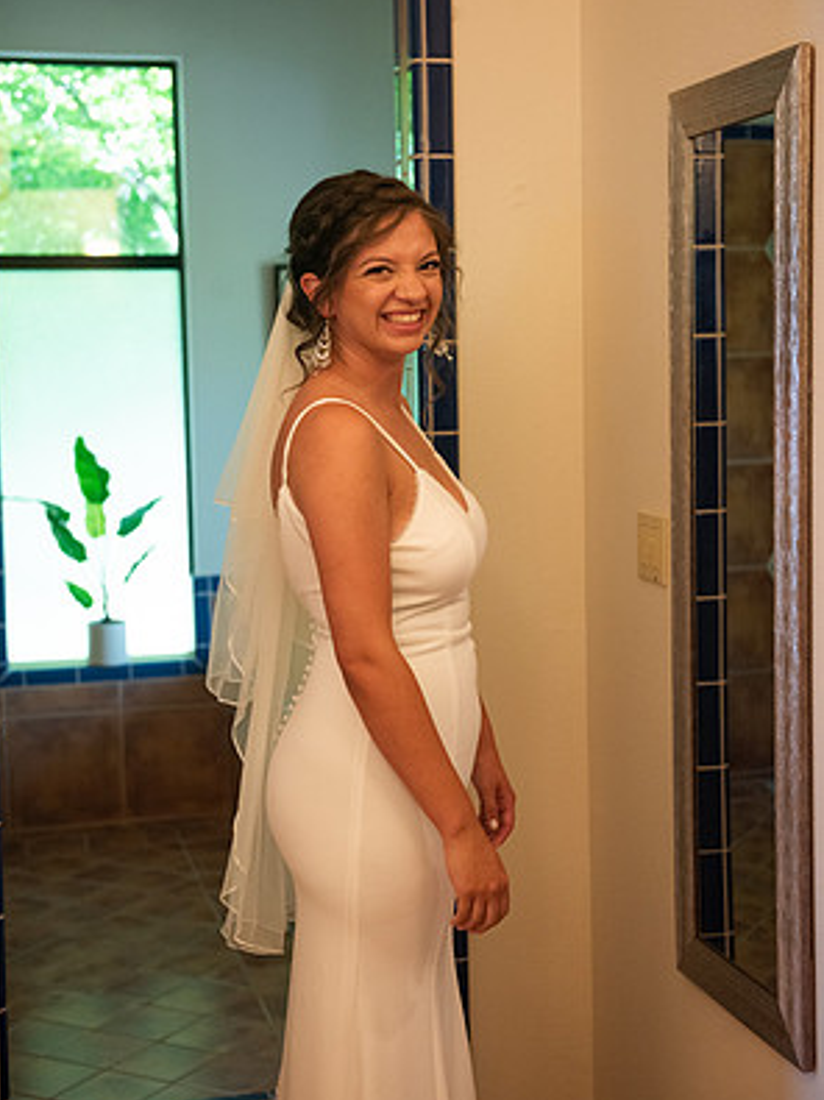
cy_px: 543
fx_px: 1810
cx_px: 409
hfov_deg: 25.6
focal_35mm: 57
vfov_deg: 33.8
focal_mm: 52
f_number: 3.2
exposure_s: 1/200
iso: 1250
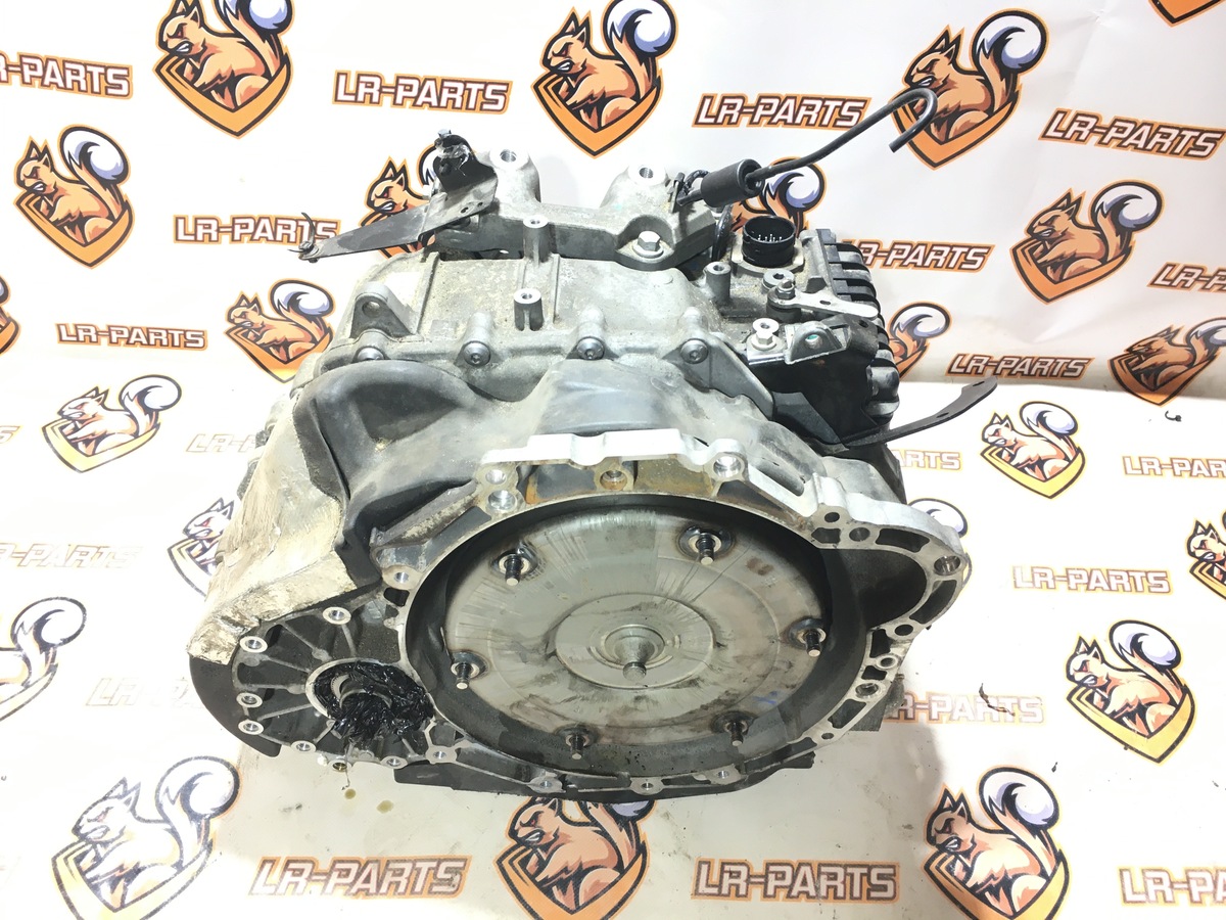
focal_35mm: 29
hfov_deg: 61.7
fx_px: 1027
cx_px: 613
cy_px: 460
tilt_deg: -45.2
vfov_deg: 48.2
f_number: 2.2
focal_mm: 4.15
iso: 80
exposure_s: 1/33
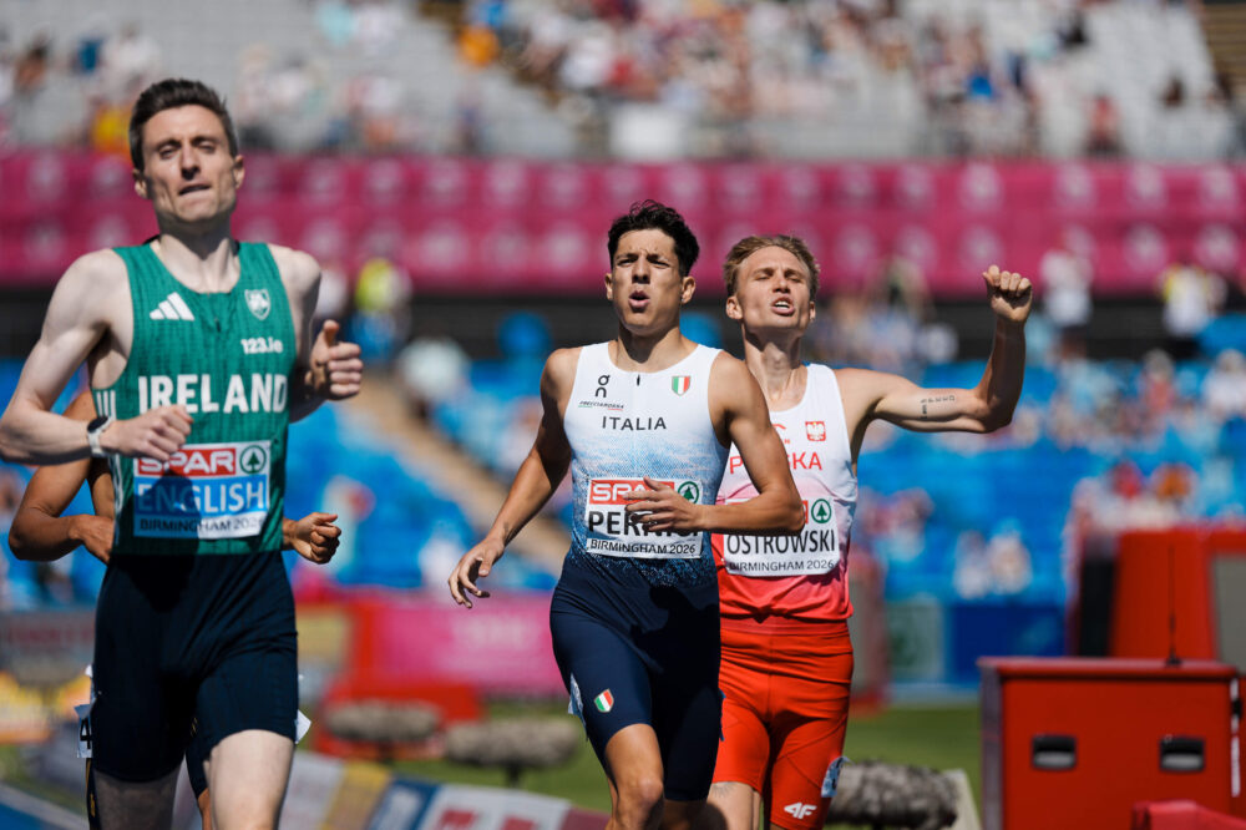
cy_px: 415
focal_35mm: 400
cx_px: 623
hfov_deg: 5.2
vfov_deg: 3.4
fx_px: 13839
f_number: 4.5
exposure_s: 1/1600
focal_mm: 400
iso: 125
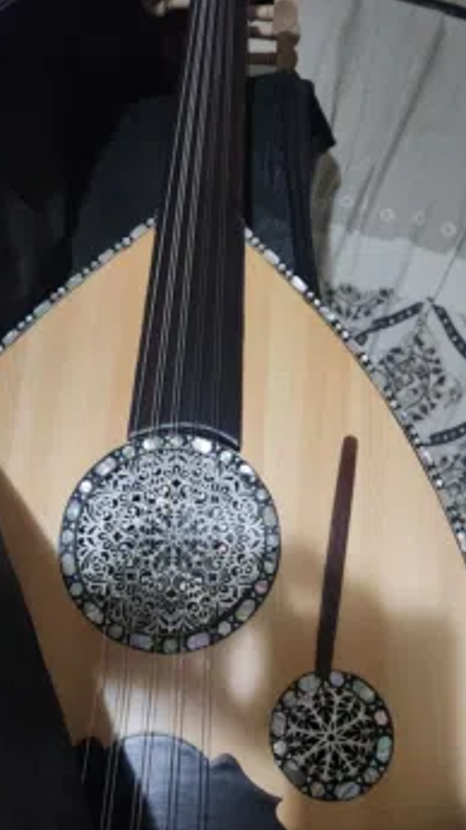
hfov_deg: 40.1
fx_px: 639
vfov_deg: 65.8
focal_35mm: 29
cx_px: 211
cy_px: 477
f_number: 1.8
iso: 640
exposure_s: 1/25
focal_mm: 5.4
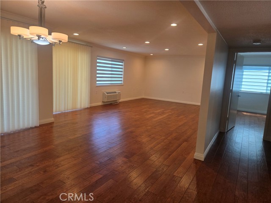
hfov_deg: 73.9
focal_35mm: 23
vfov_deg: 58.9
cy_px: 102
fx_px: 180
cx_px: 136
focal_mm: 5.4
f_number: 1.8
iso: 64
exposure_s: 1/120
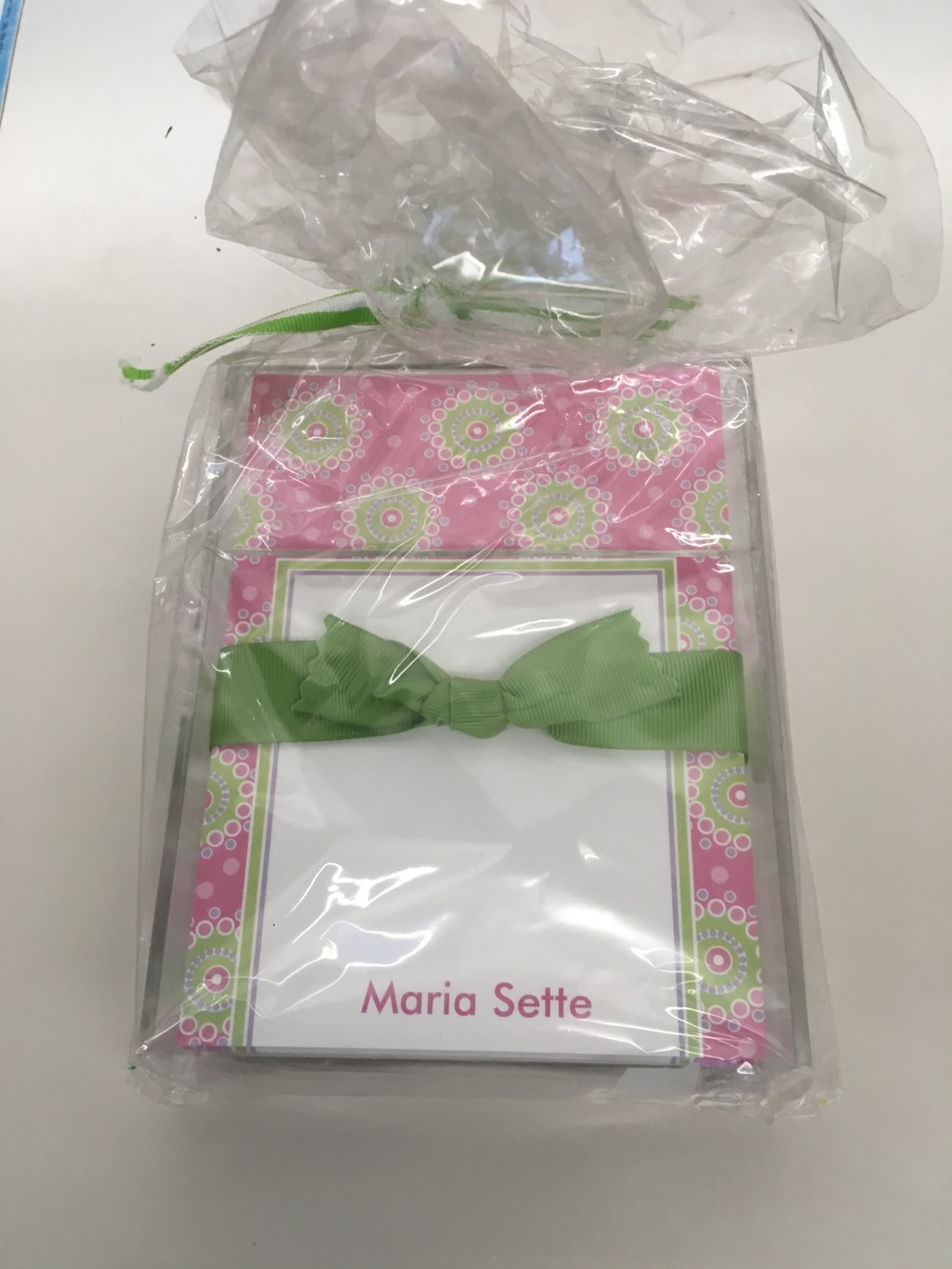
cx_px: 476
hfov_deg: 48.2
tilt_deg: -68.9
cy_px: 634
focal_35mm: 29
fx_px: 1063
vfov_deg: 61.7
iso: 50
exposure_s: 1/30
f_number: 2.2
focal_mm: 4.15
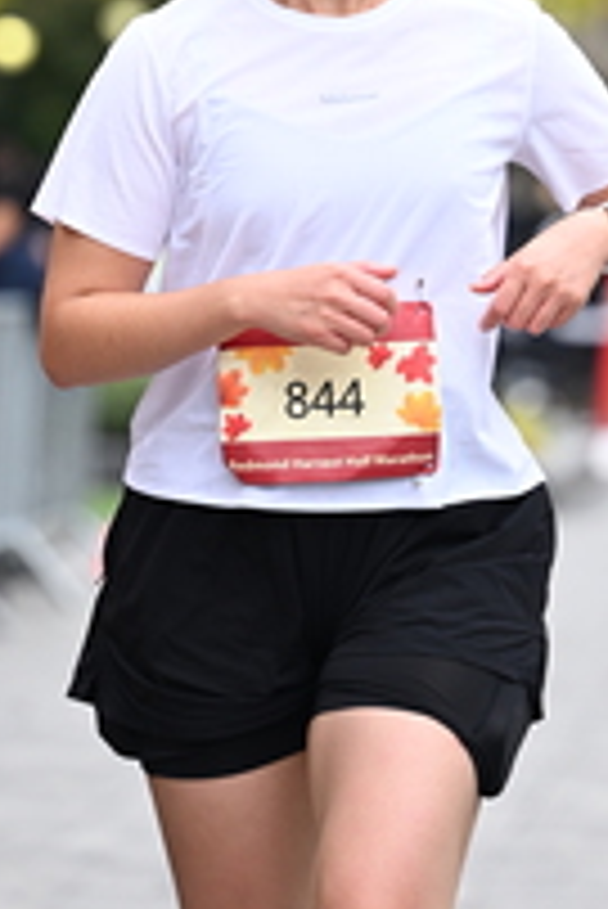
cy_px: 86
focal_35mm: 327
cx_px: 394
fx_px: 8269
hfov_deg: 4.2
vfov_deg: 6.3
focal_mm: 120
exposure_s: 1/2000
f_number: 2.8
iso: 640
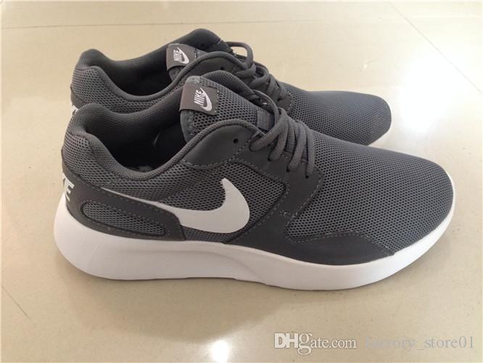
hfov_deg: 55.3
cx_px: 242
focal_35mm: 33
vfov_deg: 43.0
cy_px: 182
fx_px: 461
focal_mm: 4.12
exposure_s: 1/20
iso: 200
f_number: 2.4
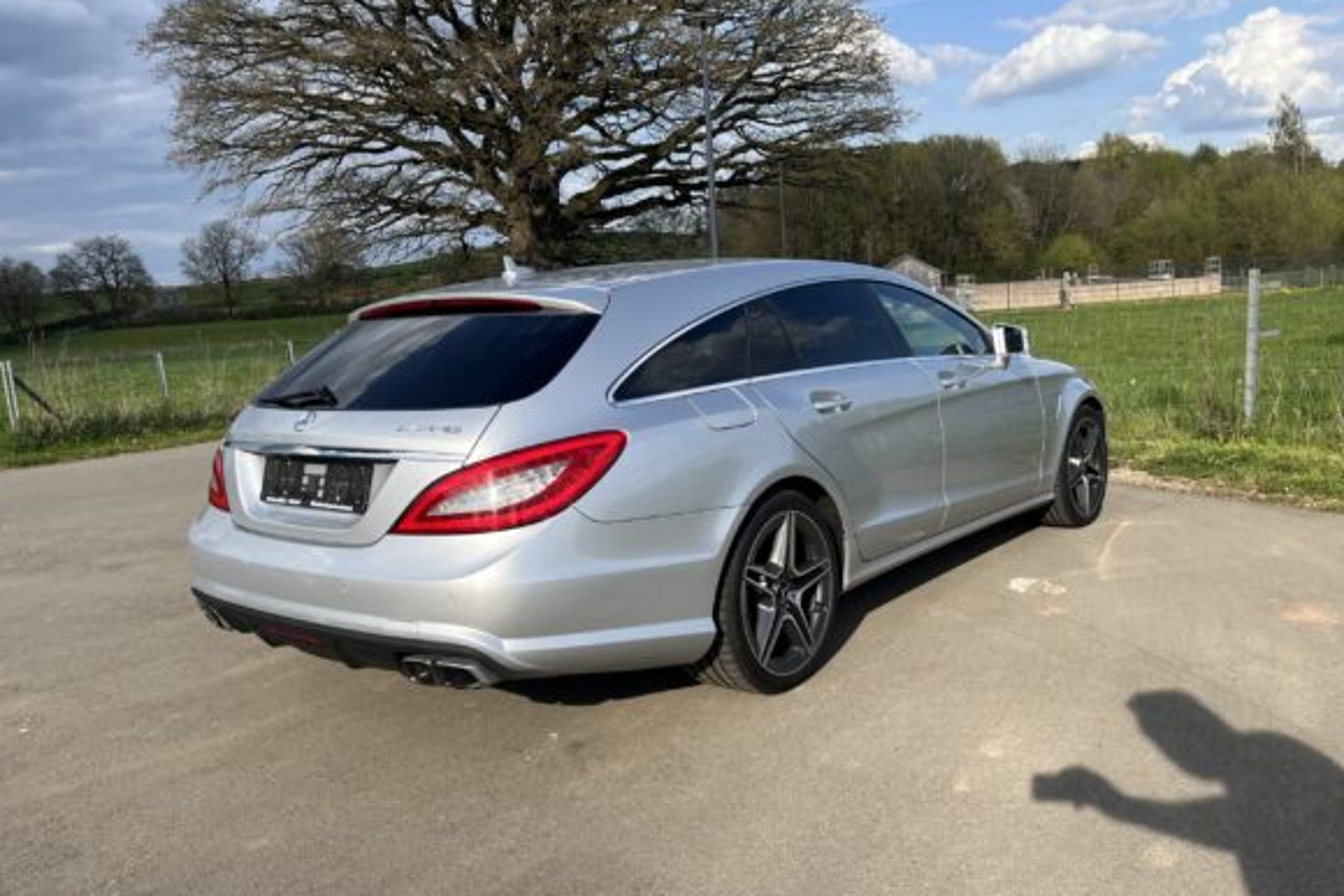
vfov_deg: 46.4
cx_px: 678
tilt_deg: -10.2
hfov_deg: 65.5
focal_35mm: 28
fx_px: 1045
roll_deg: +3.7
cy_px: 471
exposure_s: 1/2268
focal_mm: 5.1
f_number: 1.6
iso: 50
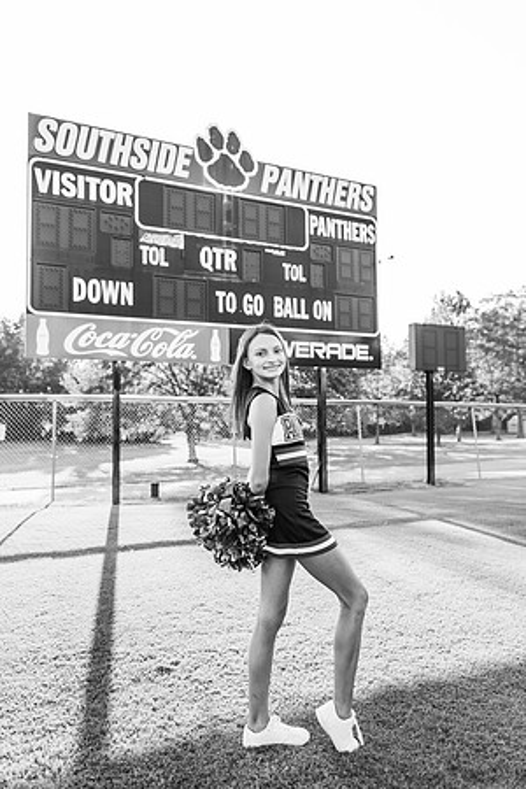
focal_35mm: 24
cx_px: 263
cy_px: 394
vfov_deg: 73.7
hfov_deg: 53.1
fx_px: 526
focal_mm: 24
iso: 200
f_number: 2.8
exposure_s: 1/500
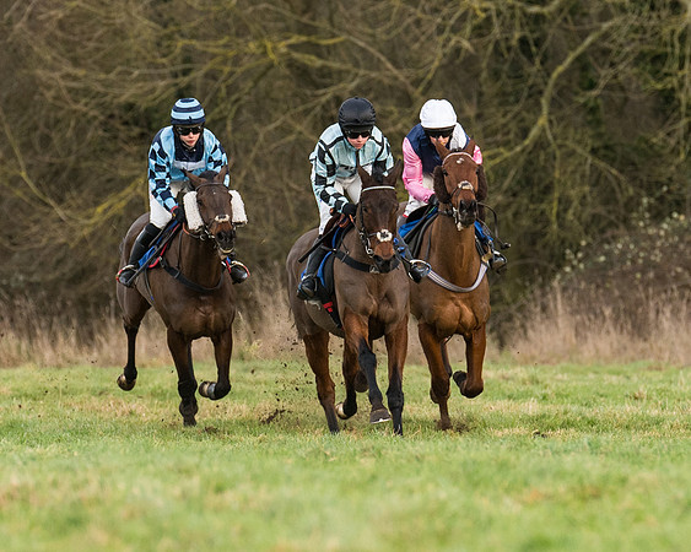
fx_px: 14689
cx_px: 352
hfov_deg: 2.7
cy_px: 243
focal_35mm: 719
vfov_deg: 2.2
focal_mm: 270
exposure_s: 1/1250
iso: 800
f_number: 4
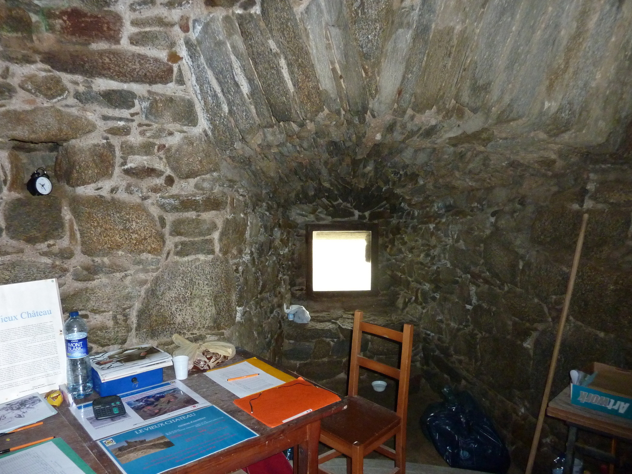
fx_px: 493
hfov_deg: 65.3
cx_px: 307
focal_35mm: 27
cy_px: 248
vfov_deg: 51.3
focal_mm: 4.1
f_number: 3.3
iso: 400
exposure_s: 1/60
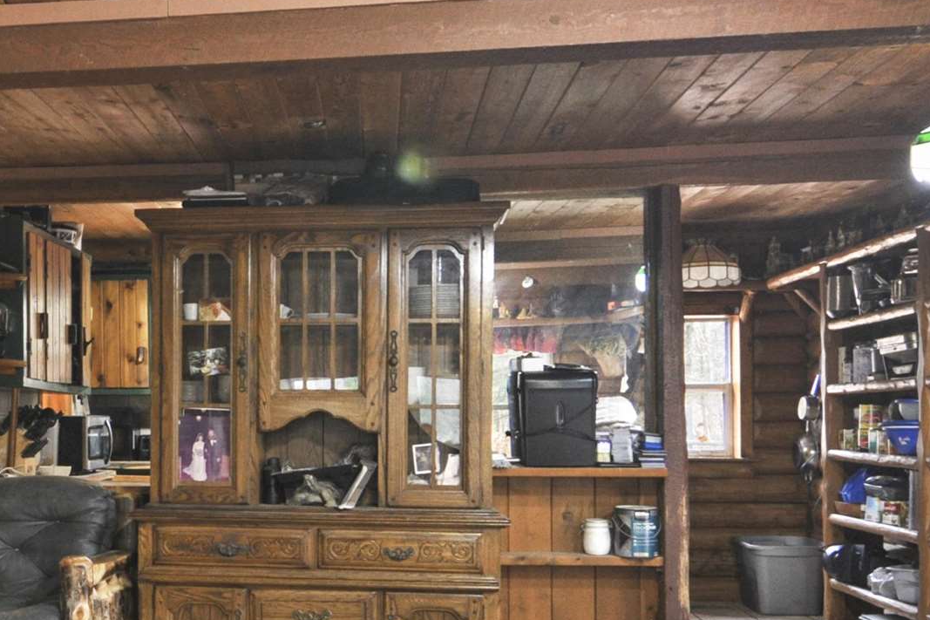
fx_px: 1225
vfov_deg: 27.9
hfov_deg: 39.8
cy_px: 473
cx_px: 180
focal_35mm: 47
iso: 400
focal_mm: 11
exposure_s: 1
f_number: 7.1
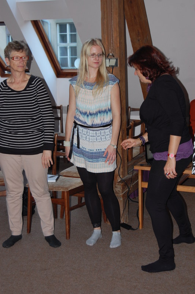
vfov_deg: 29.9
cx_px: 98
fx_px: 549
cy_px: 147
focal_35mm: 68
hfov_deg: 20.1
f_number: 5.3
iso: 400
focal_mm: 45
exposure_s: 1/60
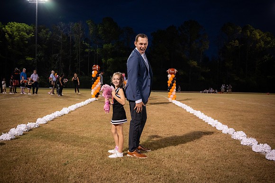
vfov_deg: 40.5
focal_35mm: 32
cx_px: 138
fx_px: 248
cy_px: 92
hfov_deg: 58.0
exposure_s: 1/250
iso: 3200
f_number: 4
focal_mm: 32.5
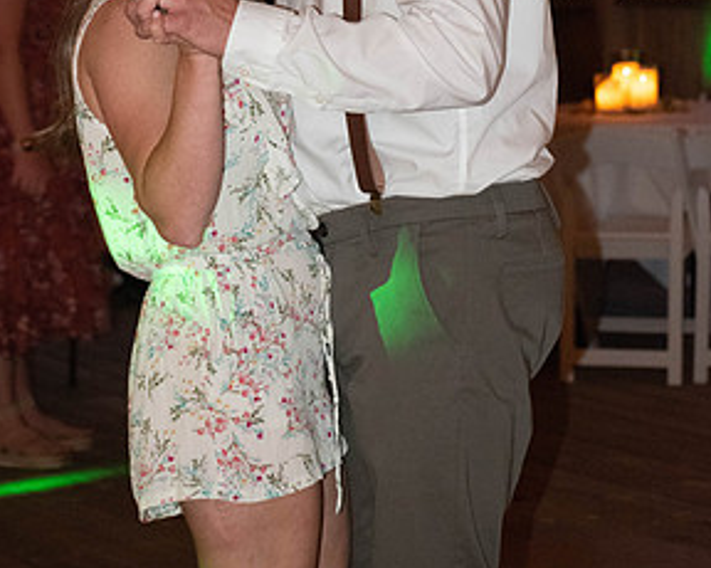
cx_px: 351
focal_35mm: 154
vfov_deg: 10.0
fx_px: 3238
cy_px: 67
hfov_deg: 12.5
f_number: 4.5
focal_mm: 70
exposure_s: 1/60
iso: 6400
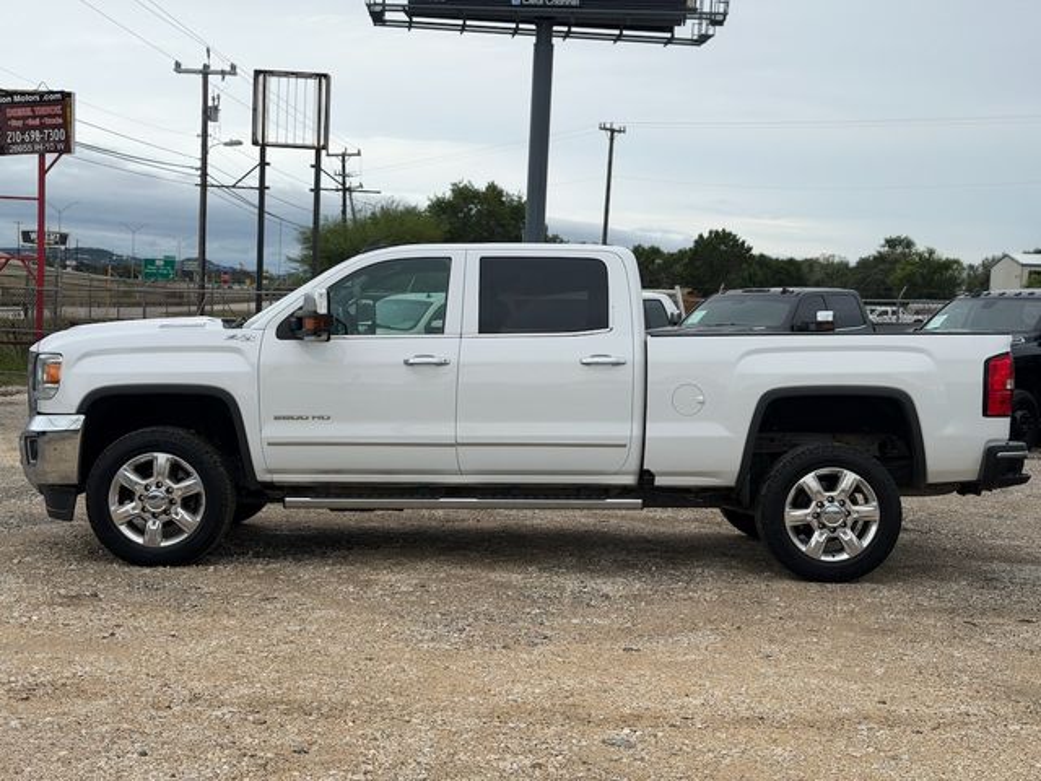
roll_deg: -2.7
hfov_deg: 39.7
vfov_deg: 30.3
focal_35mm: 48
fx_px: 1443
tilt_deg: -3.9
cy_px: 390
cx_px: 520
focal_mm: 6.76
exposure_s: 1/1203
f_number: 1.78
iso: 64
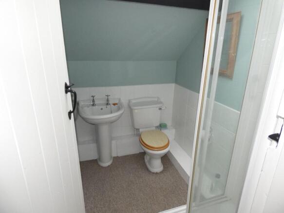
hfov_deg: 81.8
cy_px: 106
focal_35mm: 20
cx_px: 142
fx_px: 164
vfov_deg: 66.0
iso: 500
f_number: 2.8
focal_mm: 3.6
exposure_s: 1/50
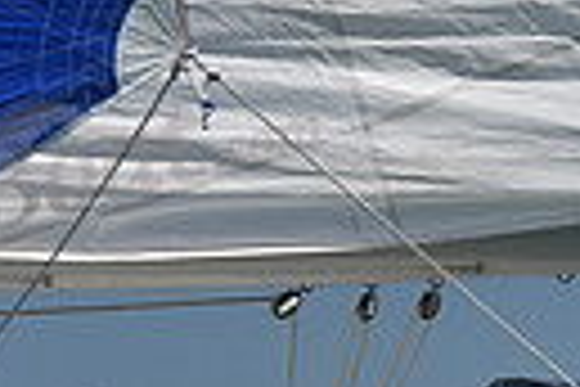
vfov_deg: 2.0
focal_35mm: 675
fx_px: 10874
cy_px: 781
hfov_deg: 3.1
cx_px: 558
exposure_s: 1/800
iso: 320
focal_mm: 150
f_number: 7.1
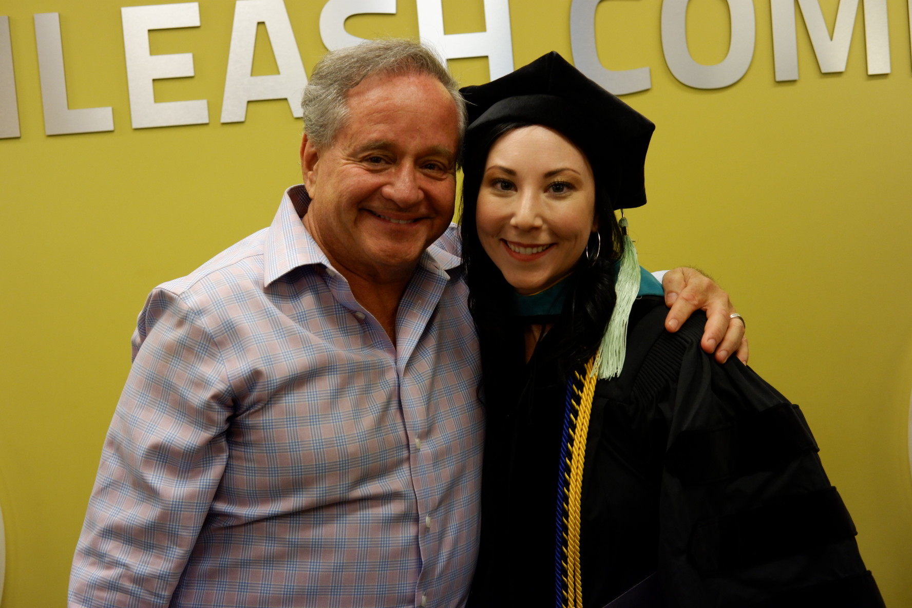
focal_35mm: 53
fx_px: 1343
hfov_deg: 37.5
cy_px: 304
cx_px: 456
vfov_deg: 25.5
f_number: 5.6
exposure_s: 1/60
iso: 1250
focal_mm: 35
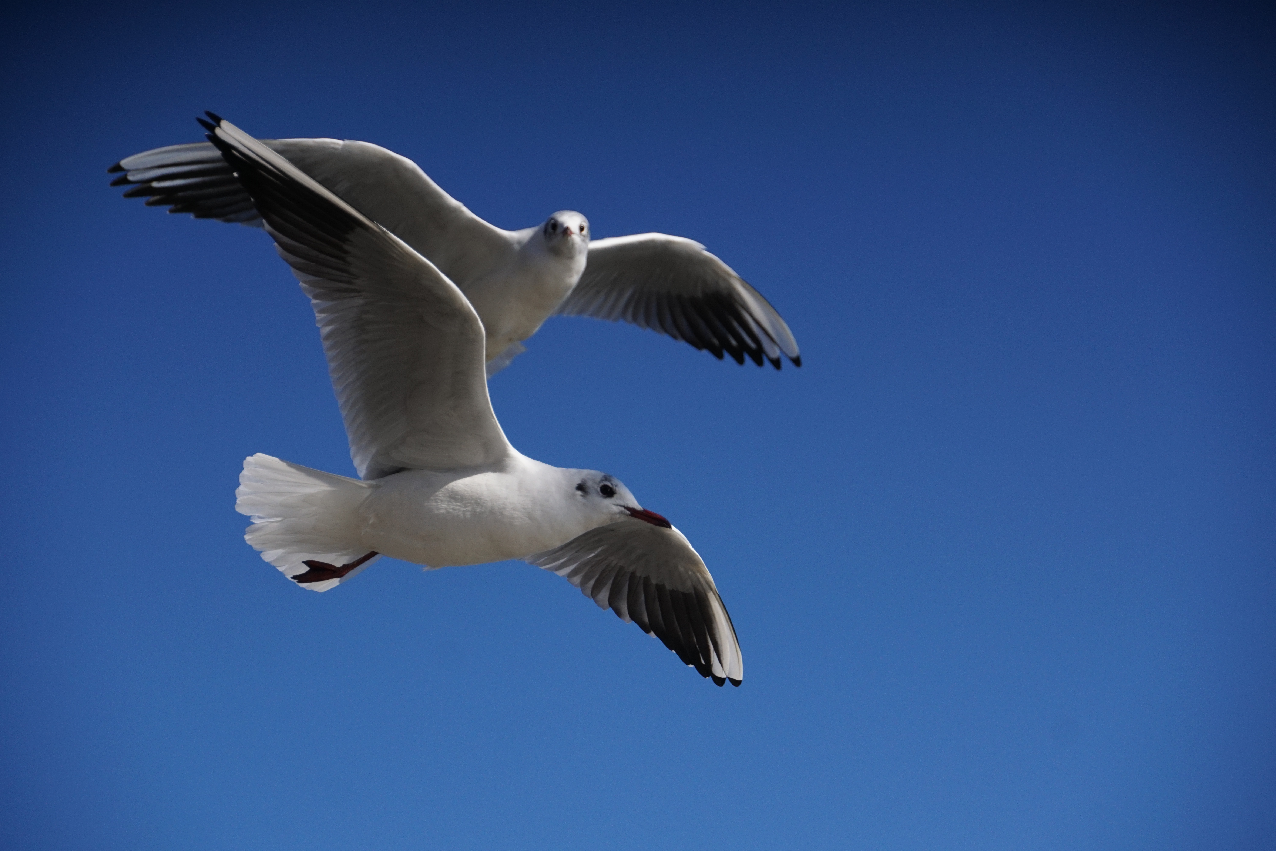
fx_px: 5848
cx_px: 638
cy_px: 426
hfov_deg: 12.5
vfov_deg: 8.3
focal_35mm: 165
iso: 320
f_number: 6.3
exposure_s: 1/2000
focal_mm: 110
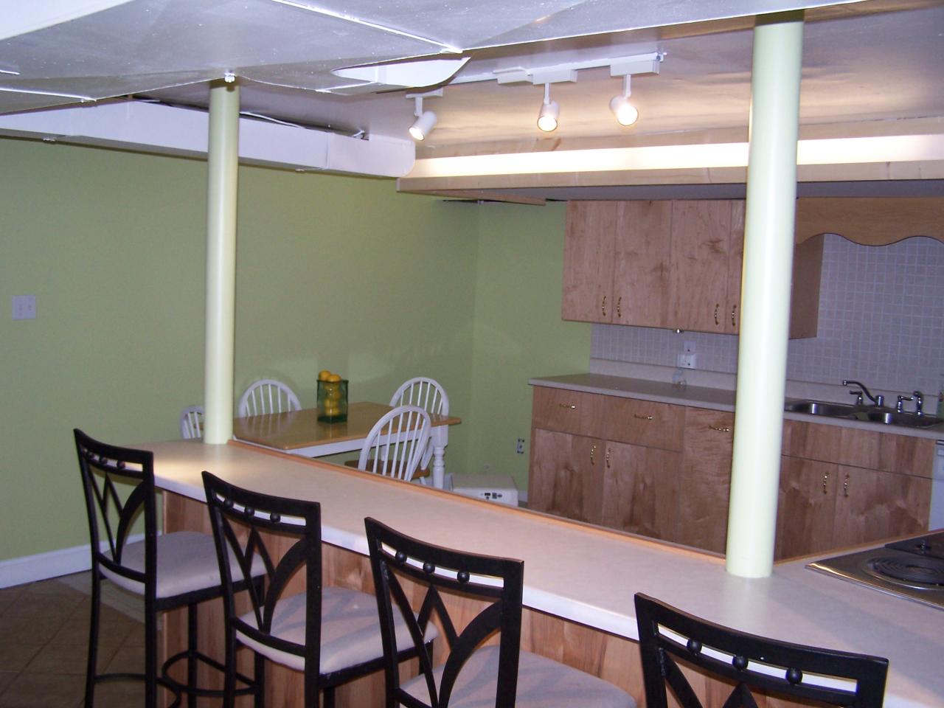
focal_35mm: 38
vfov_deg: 37.7
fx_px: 1036
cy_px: 354
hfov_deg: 49.0
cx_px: 472
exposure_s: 1/60
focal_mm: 6.3
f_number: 2.8
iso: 140
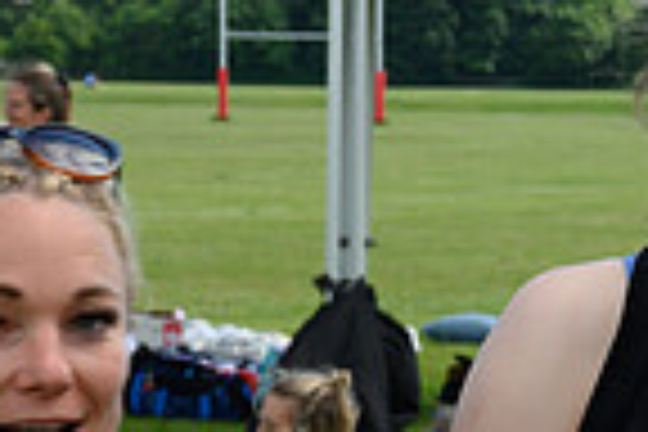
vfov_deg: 6.1
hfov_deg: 9.0
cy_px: 453
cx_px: 830
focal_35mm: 226
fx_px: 4068
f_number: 8
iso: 200
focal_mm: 40
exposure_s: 1/250
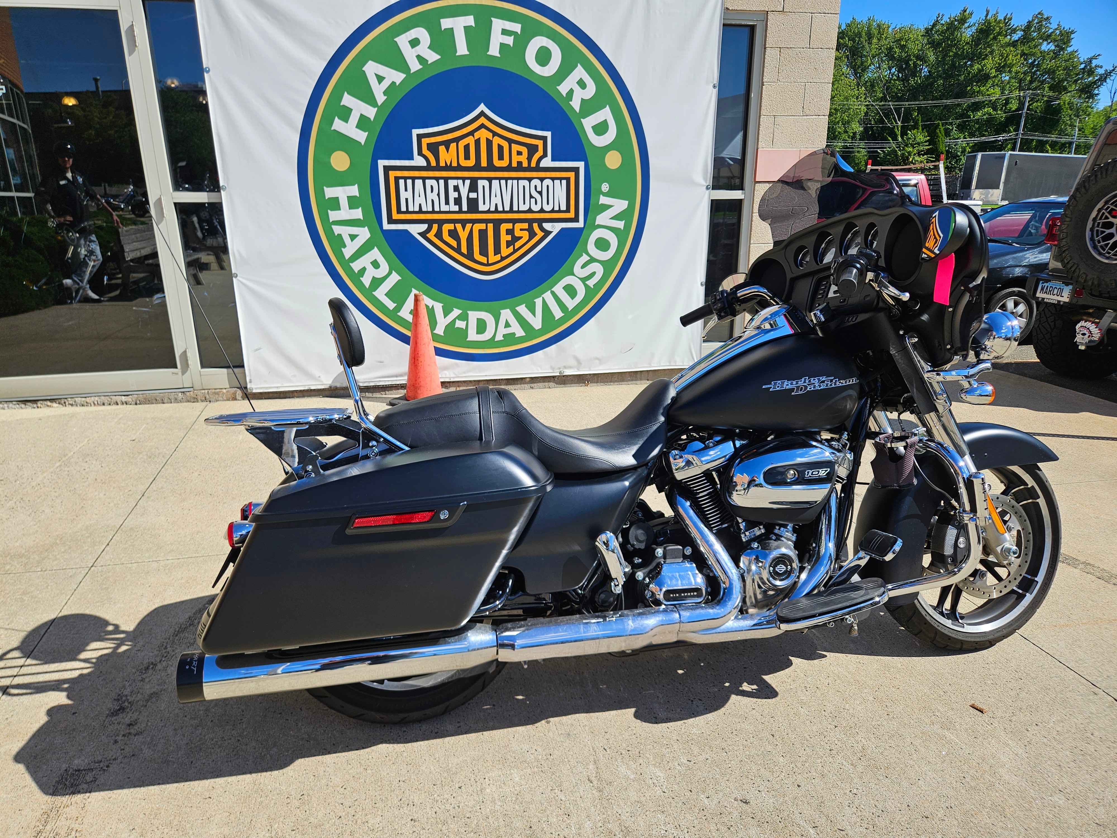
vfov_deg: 58.9
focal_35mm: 23
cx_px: 558
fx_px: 742
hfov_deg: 73.9
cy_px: 419
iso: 25
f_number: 1.8
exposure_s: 1/1476
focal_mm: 5.4
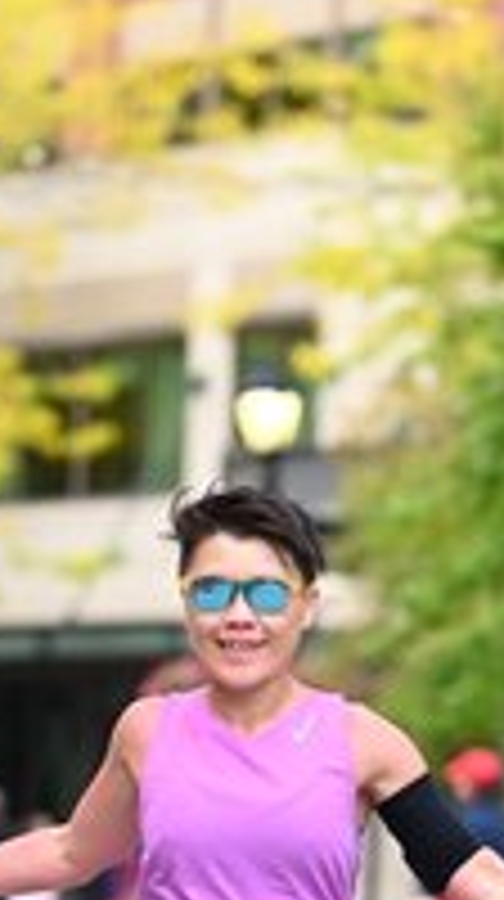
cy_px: 693
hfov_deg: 3.8
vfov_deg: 6.8
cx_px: 326
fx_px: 7557
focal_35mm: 317
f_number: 2.8
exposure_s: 1/2000
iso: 1000
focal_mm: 110
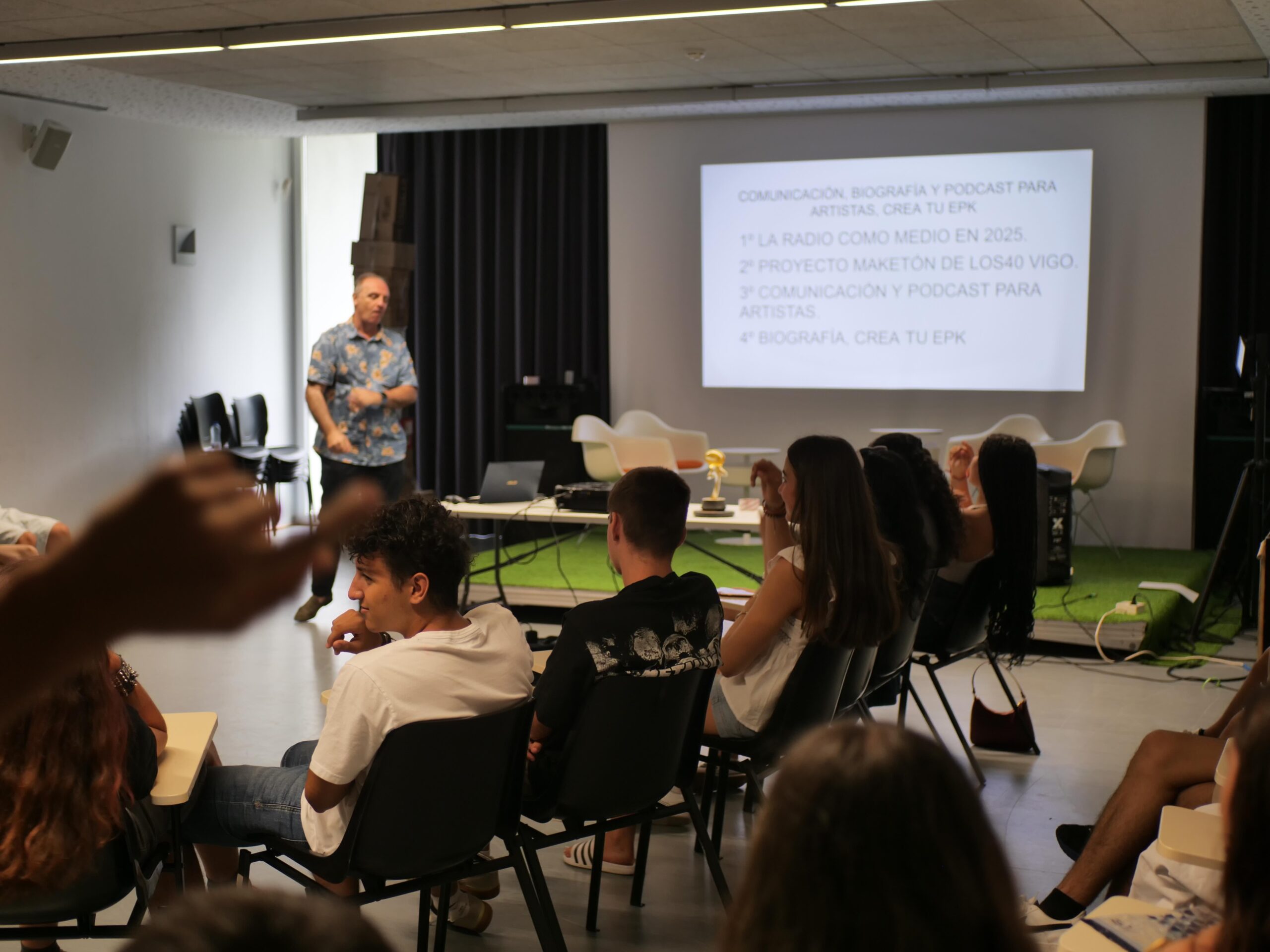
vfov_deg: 29.1
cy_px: 476
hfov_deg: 38.2
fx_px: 1834
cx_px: 635
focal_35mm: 50
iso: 200
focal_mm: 25
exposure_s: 1/60
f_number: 1.7
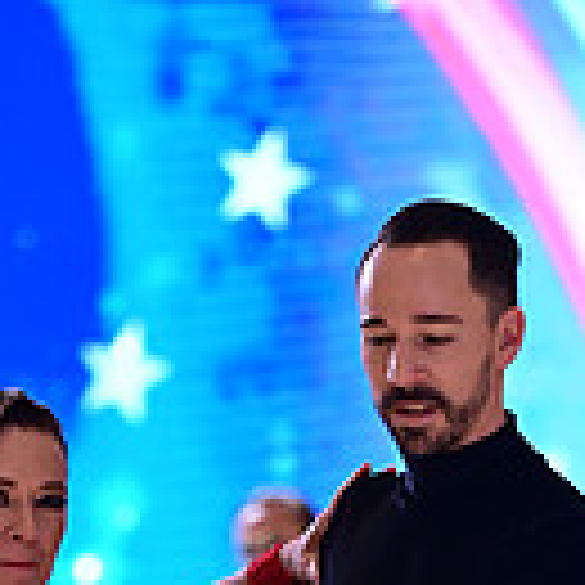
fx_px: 9025
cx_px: 288
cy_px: 1030
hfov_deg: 3.7
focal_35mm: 472
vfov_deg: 3.7
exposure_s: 1/500
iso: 2000
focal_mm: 125
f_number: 2.8
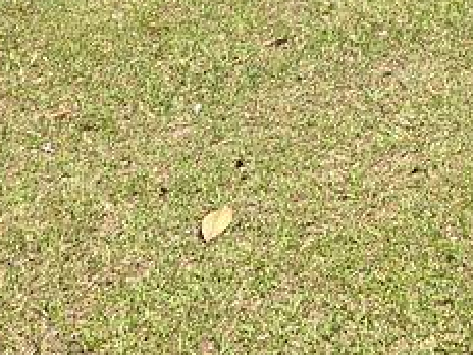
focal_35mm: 99
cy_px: -371
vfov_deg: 12.9
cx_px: 569
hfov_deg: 18.8
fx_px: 1353
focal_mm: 5.4
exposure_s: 1/2082
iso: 80
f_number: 1.8
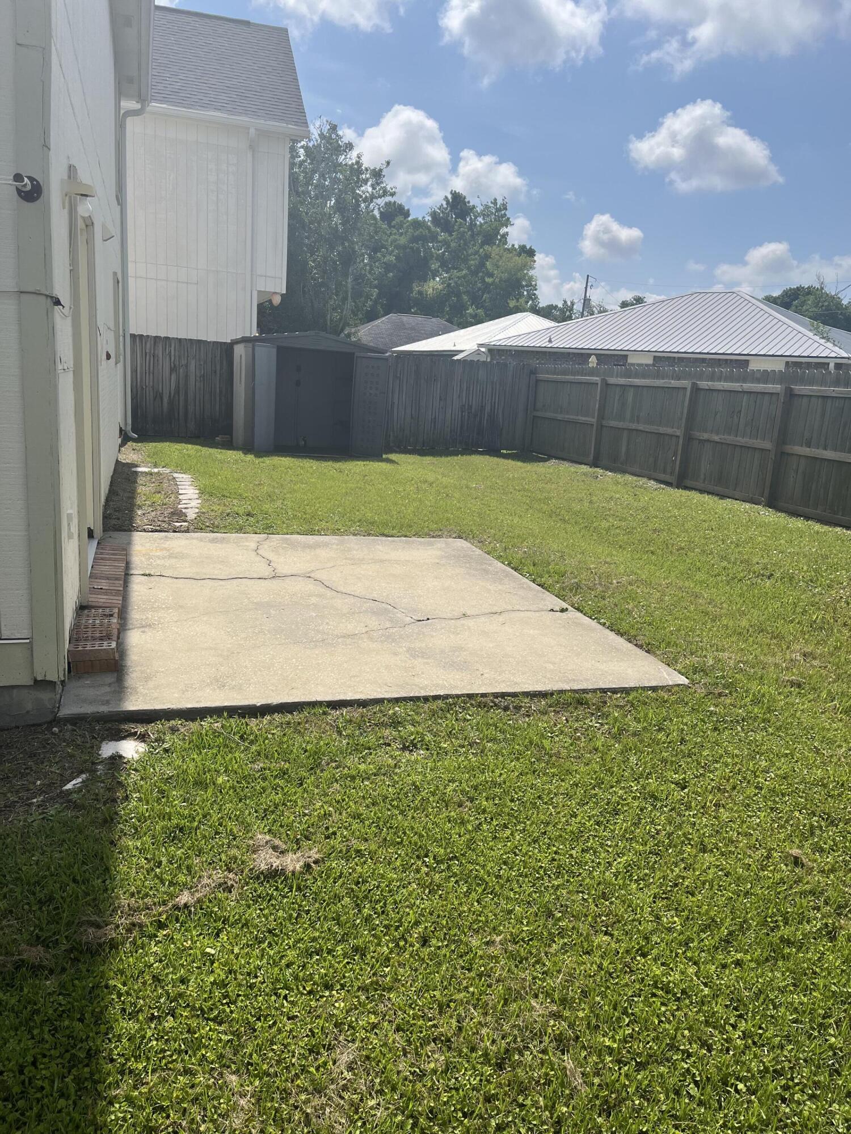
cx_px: 426
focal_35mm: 26
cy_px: 567
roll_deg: -3.9
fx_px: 852
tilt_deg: -12.9
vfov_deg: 67.3
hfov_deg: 53.1
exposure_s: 1/5319
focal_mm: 5.1
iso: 50
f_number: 1.6
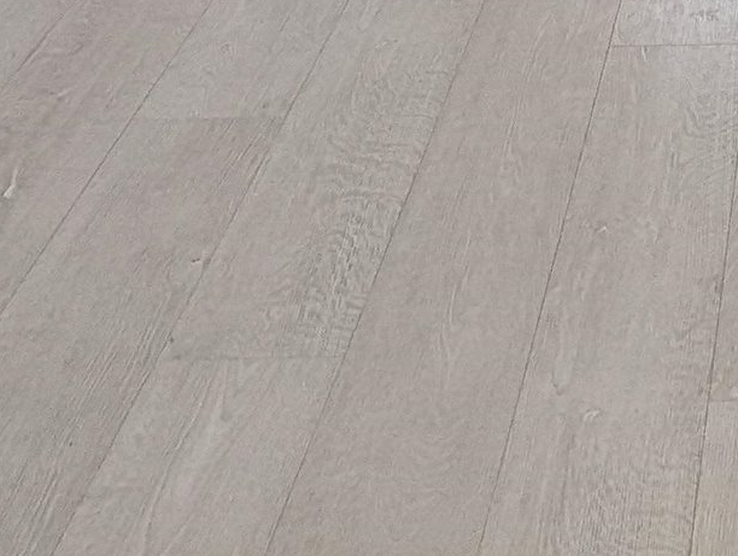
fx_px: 1708
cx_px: 945
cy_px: -827
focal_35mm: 80
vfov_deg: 13.2
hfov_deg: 22.0
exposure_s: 1/120
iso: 240
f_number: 2.2
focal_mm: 2.35
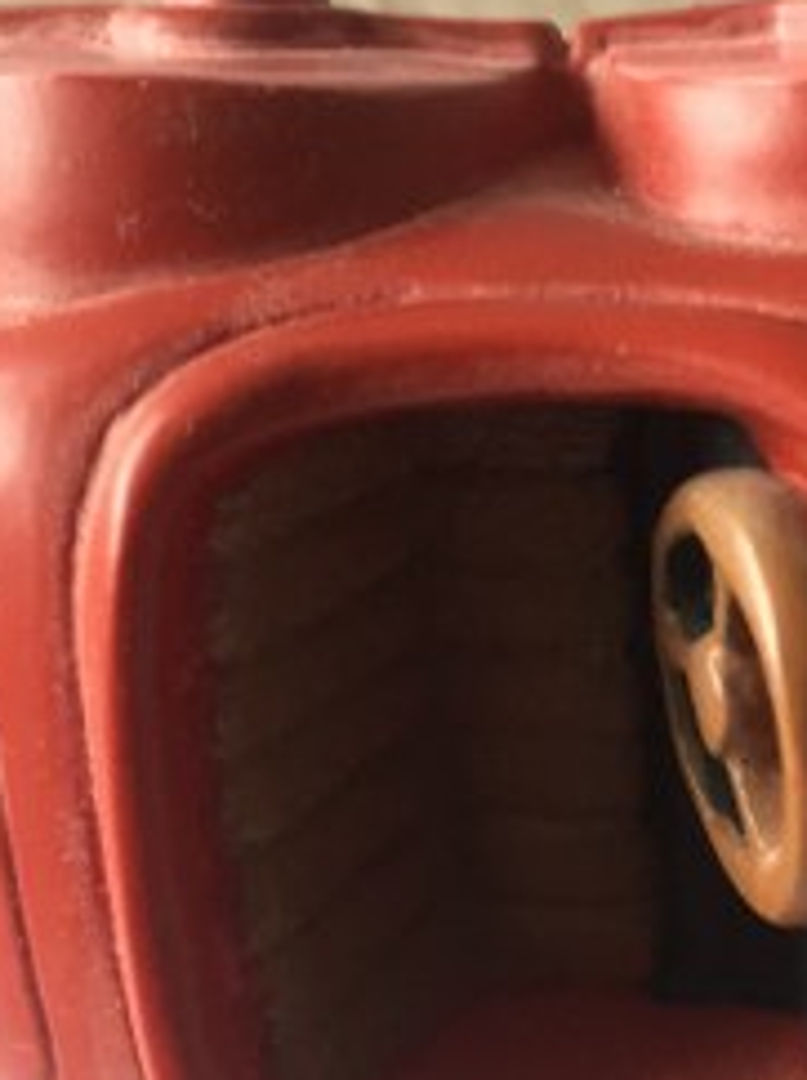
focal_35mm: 72
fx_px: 2242
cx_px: 834
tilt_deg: -63.1
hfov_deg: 19.7
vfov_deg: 27.0
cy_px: 634
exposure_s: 1/33
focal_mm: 4.15
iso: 100
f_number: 2.2
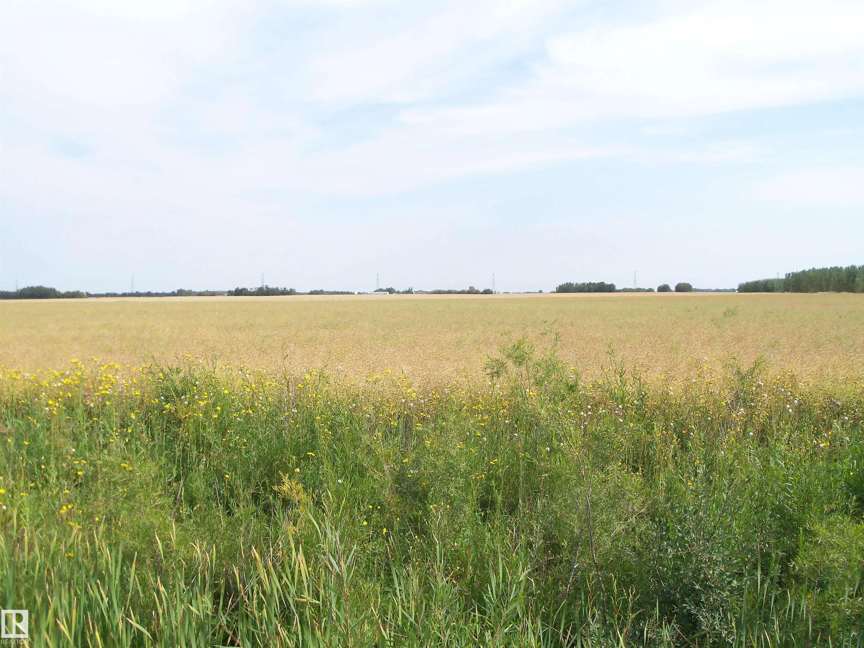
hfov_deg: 52.6
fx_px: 874
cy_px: 324
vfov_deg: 40.7
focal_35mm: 35
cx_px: 432
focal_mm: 6.3
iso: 64
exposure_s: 1/640
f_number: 3
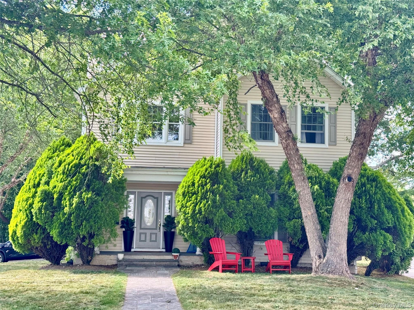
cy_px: 155
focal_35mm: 48
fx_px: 574
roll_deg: -1.3
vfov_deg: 30.3
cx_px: 207
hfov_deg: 39.7
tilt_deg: +5.1
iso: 64
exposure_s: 1/231
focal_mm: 6.76
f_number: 1.78
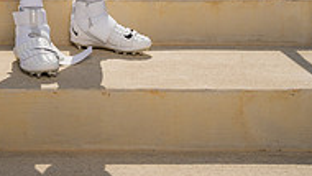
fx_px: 720
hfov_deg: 24.1
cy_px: -189
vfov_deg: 12.2
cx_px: 71
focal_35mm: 87
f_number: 7.1
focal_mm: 35
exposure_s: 1/250
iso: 100
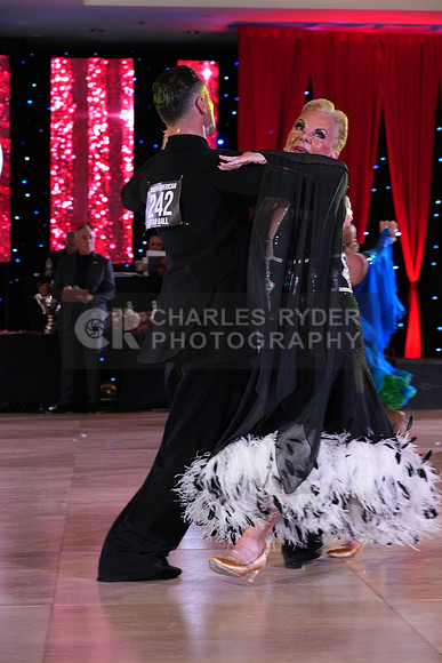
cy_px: 332
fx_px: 1325
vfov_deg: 28.1
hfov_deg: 18.9
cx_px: 221
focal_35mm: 72
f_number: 5
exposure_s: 1/250
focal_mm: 72
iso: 2500
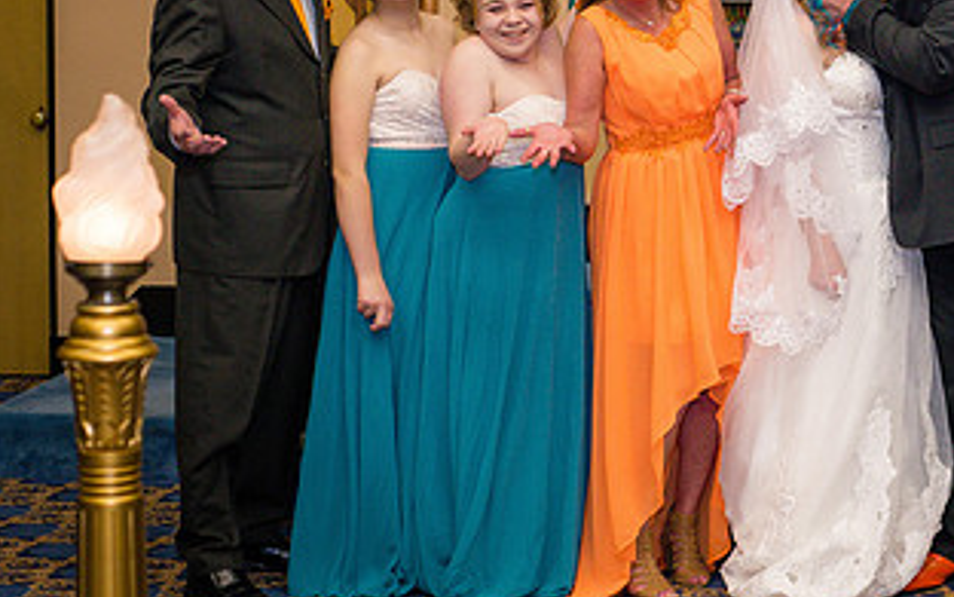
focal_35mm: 103
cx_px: 903
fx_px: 2678
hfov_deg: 19.7
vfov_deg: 12.6
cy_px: 110
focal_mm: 50
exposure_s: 1/125
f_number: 5
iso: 800
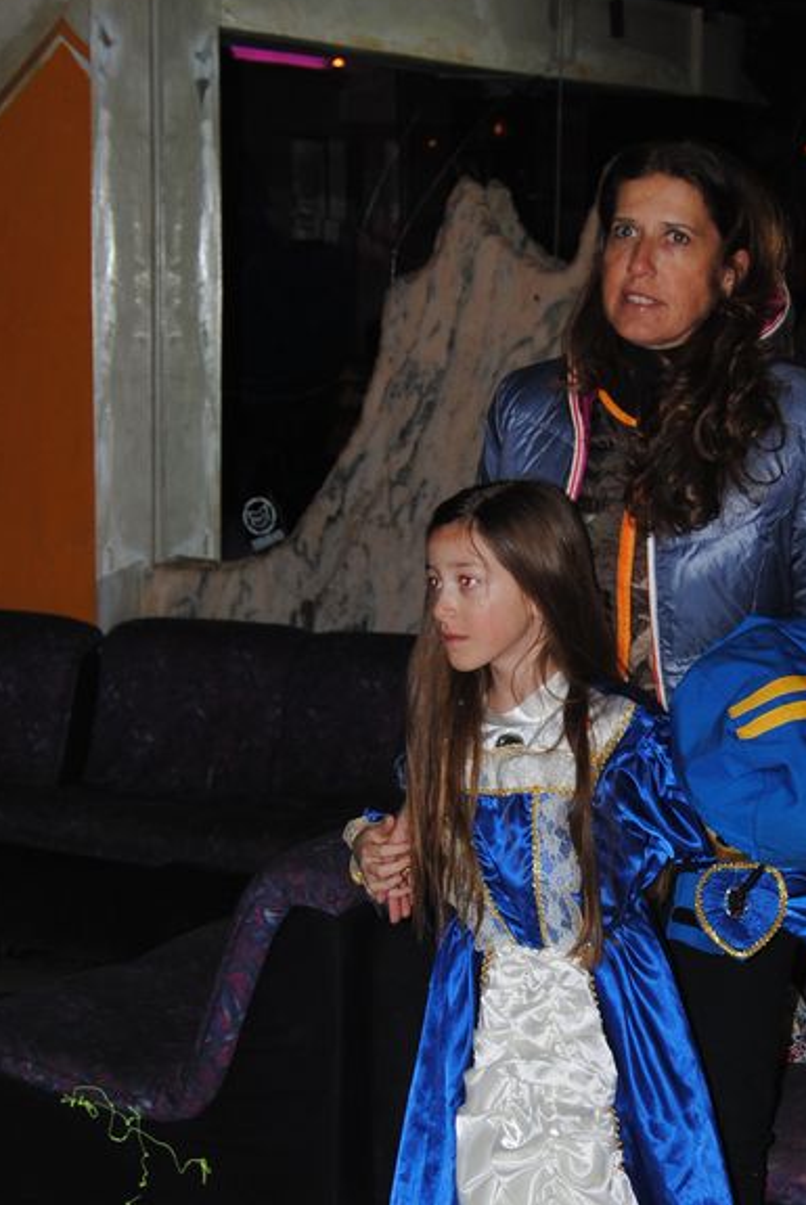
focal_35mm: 75
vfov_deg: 26.6
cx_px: 594
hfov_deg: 18.1
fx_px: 2514
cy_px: 923
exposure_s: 1/60
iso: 200
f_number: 3.8
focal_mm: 24
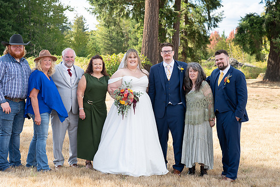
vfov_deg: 17.7
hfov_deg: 26.3
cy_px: 101
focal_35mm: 77
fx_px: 599
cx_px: 129
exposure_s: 1/400
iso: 250
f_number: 5
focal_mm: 70
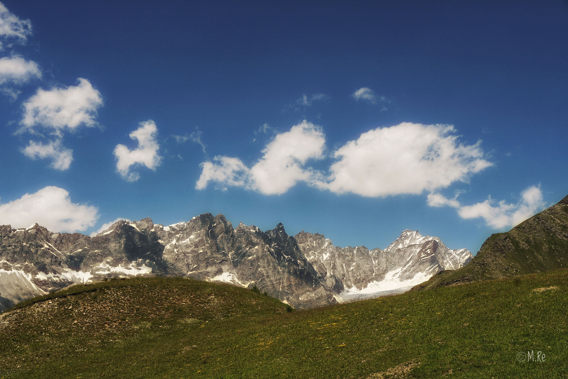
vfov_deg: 27.7
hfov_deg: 40.5
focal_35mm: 49
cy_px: 190
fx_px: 769
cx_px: 284
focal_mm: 32.5
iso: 100
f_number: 9
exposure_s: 1/500
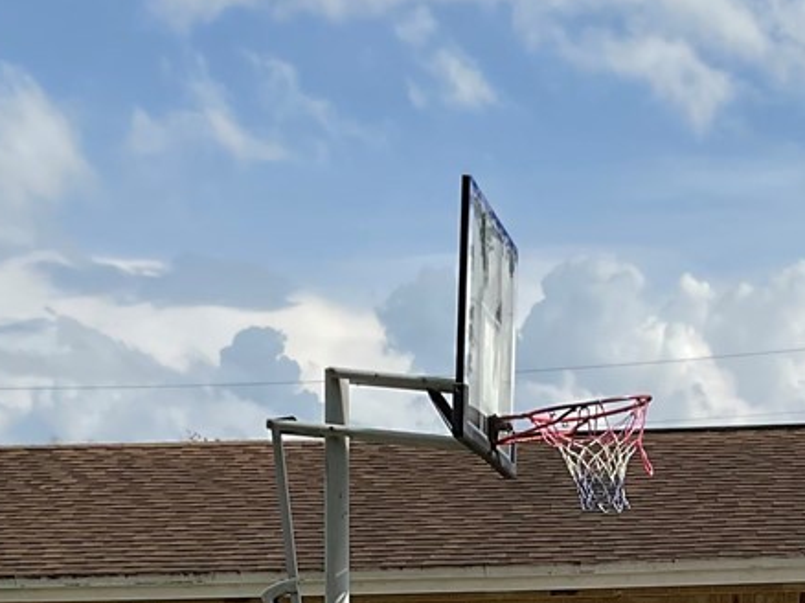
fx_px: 2464
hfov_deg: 18.4
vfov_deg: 12.8
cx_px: 621
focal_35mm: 106
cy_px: 1057
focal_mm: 3
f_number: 1.8
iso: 16
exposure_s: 1/2667
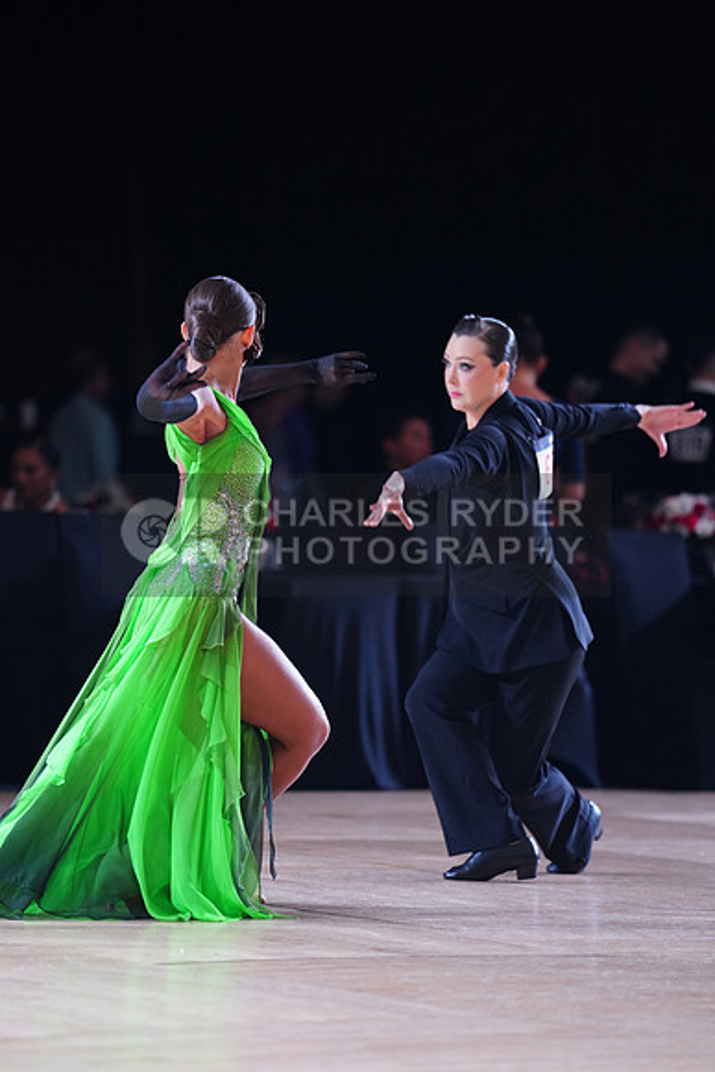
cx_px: 358
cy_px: 536
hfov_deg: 6.9
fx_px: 5954
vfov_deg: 10.3
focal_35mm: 200
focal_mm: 200
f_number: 2.8
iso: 1600
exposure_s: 1/500
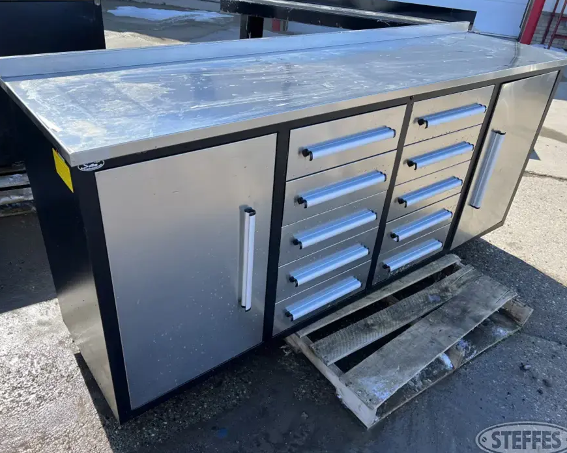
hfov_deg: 62.2
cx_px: 278
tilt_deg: -31.0
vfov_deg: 51.5
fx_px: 470
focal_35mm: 28
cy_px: 232
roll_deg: -6.0
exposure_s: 1/2123
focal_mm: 5.7
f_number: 1.5
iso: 50
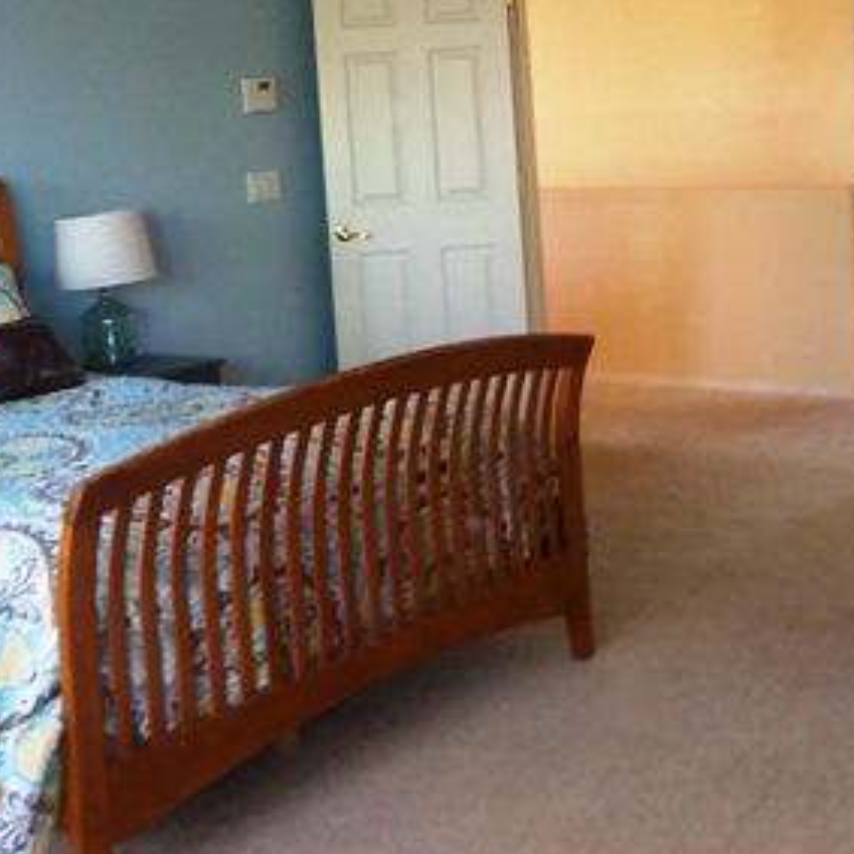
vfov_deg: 28.0
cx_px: 585
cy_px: 166
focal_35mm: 60
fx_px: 1675
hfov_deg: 28.4
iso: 250
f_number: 3.3
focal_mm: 4.1
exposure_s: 1/30
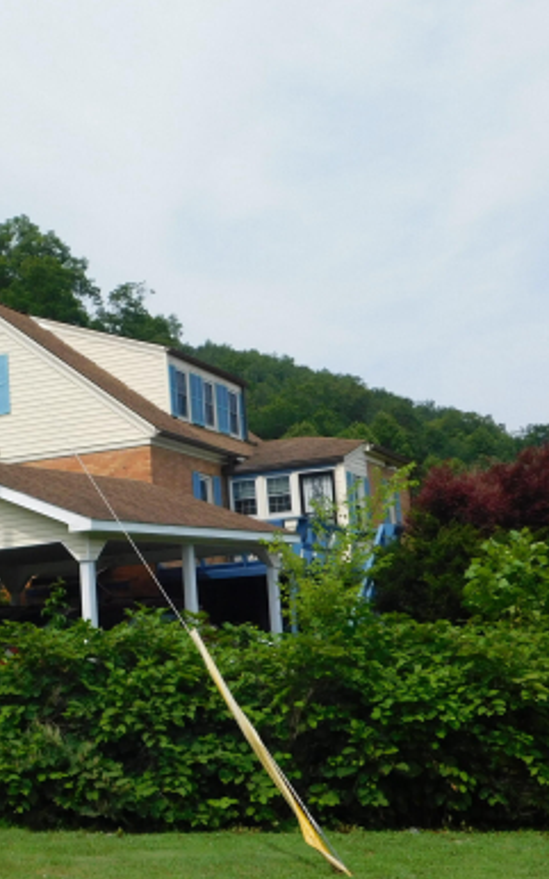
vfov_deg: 36.8
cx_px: 99
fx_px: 1318
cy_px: 519
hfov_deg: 23.2
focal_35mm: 55
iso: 125
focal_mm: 5.3
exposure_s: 1/400
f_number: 6.4
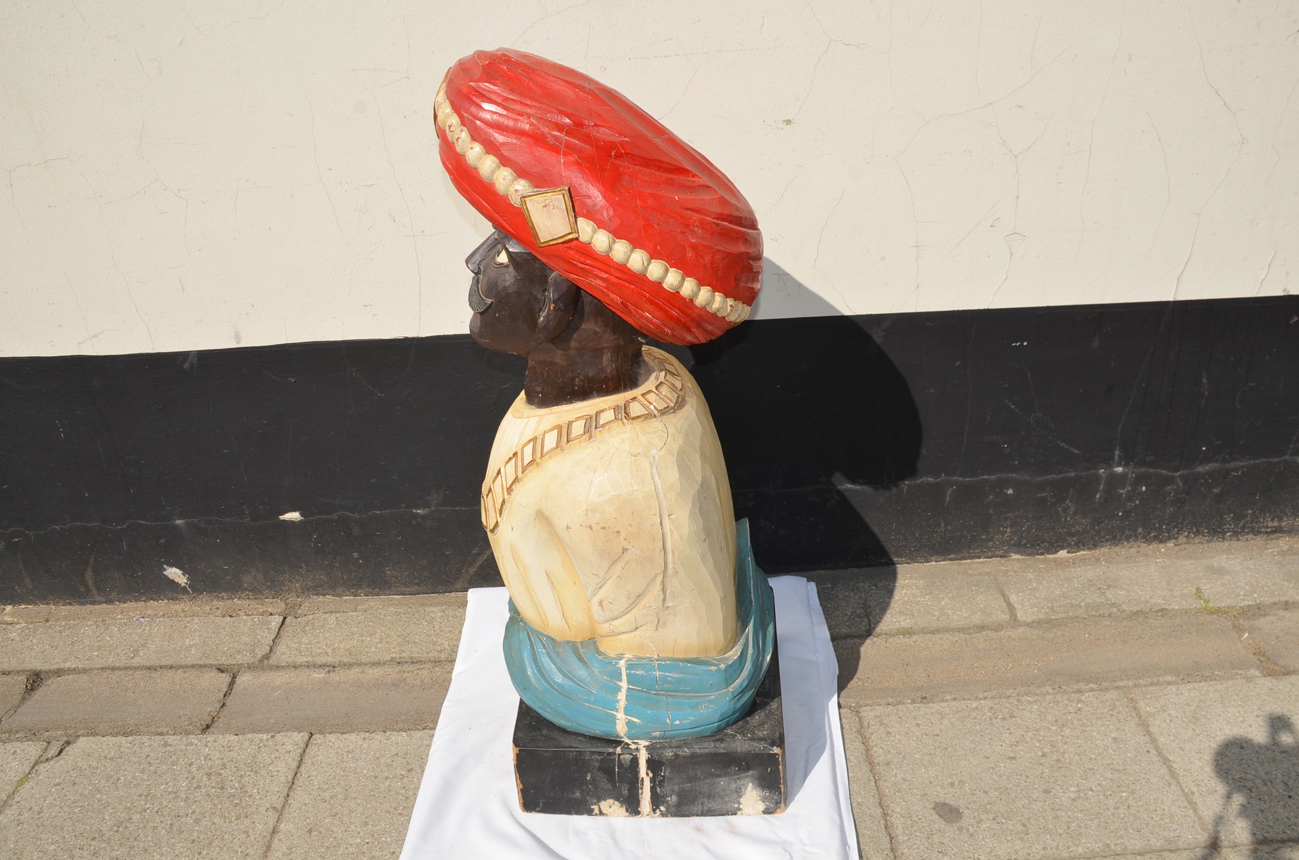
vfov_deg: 43.4
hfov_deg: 62.0
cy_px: 430
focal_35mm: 30
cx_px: 650
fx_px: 1080
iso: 100
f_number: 9
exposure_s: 1/250
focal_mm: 20
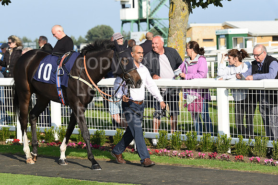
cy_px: 92
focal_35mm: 135
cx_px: 139
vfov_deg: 10.2
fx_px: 1043
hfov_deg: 15.2
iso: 640
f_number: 6.3
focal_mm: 135
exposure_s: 1/2500
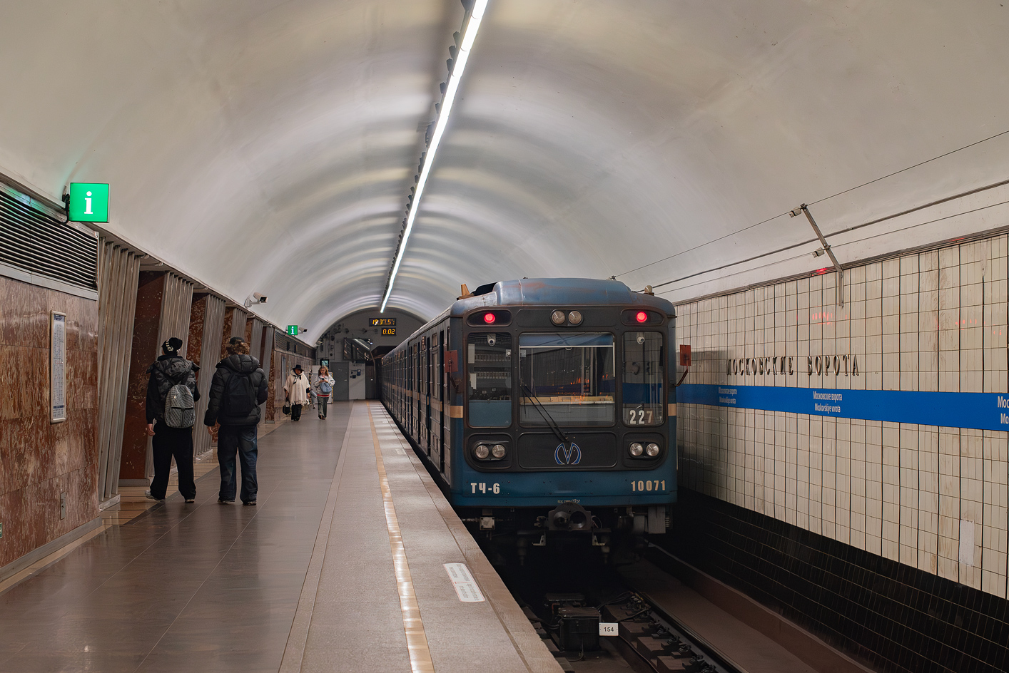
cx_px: 483
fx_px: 1486
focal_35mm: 53
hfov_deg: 37.5
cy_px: 323
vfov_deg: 25.5
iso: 2500
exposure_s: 1/250
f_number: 4.5
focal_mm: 50
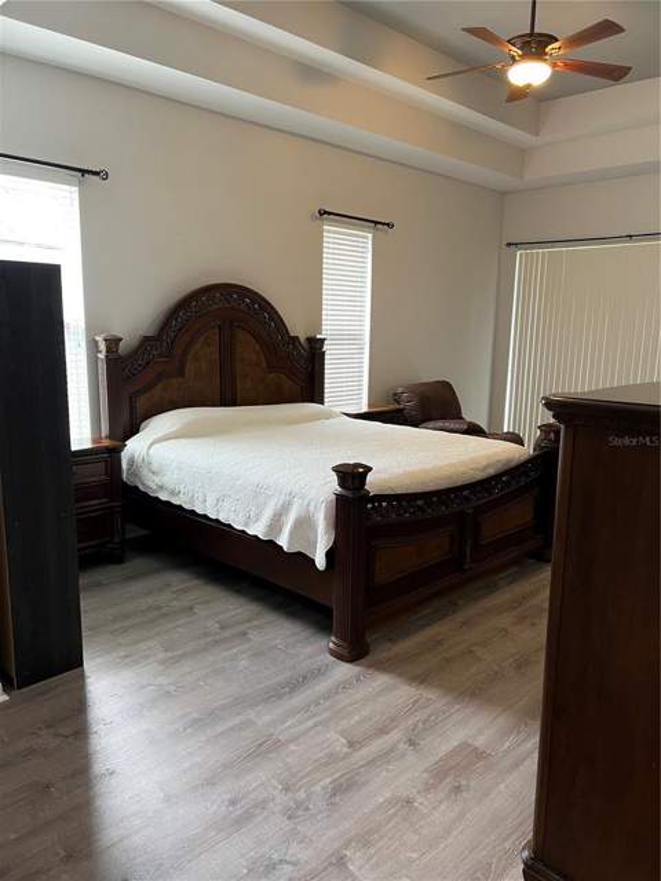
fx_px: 662
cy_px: 440
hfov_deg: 53.1
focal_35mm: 26
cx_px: 330
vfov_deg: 67.3
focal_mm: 5.7
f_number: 1.5
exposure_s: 1/60
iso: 125
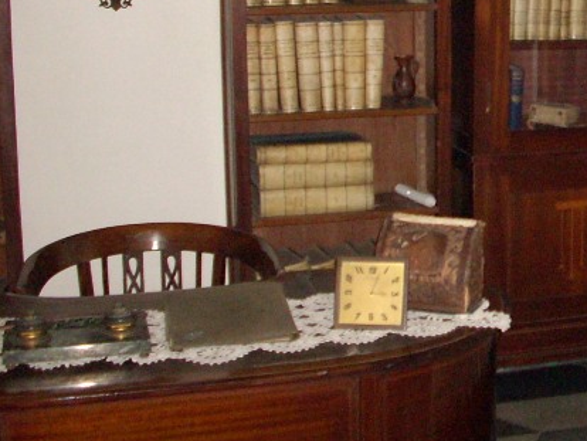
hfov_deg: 23.1
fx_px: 1357
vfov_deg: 18.3
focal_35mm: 80
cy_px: 79
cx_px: 624
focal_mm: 6.2
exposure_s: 1/60
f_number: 2.8
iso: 400
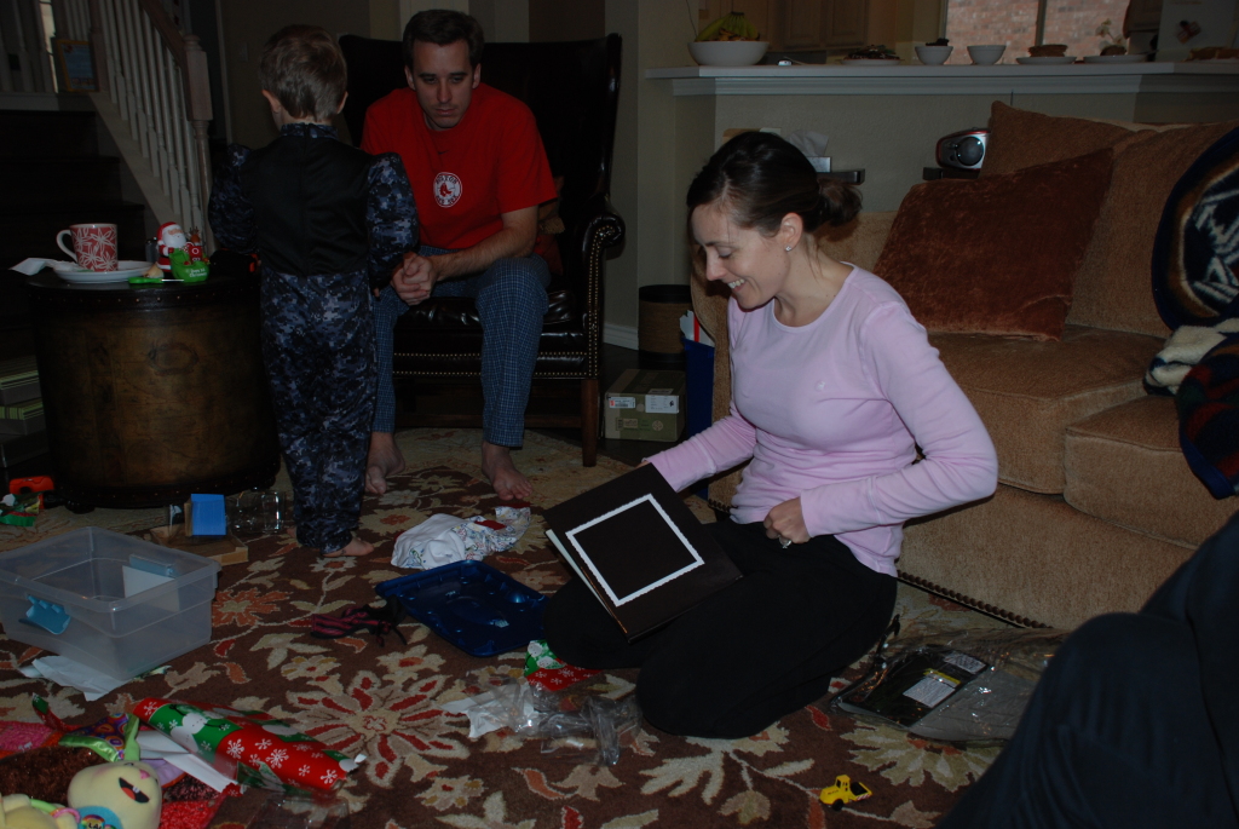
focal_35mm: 33
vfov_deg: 40.1
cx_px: 620
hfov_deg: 57.2
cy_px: 414
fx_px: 1137
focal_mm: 22
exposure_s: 1/60
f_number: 3.8
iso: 200
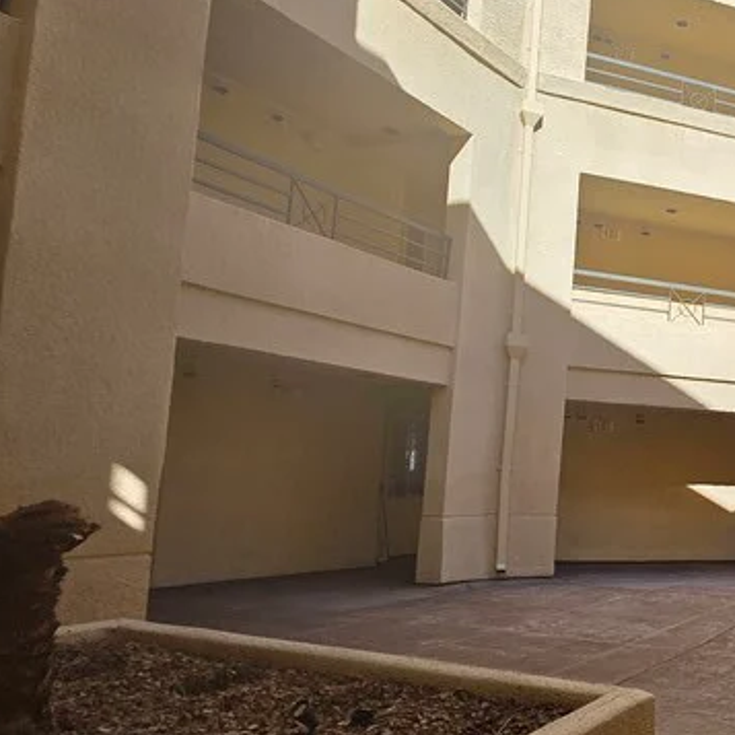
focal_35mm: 33
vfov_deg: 49.7
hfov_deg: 42.3
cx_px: 751
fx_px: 793
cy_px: 406
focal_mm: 2.2
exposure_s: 1/1962
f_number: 1.9
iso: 40
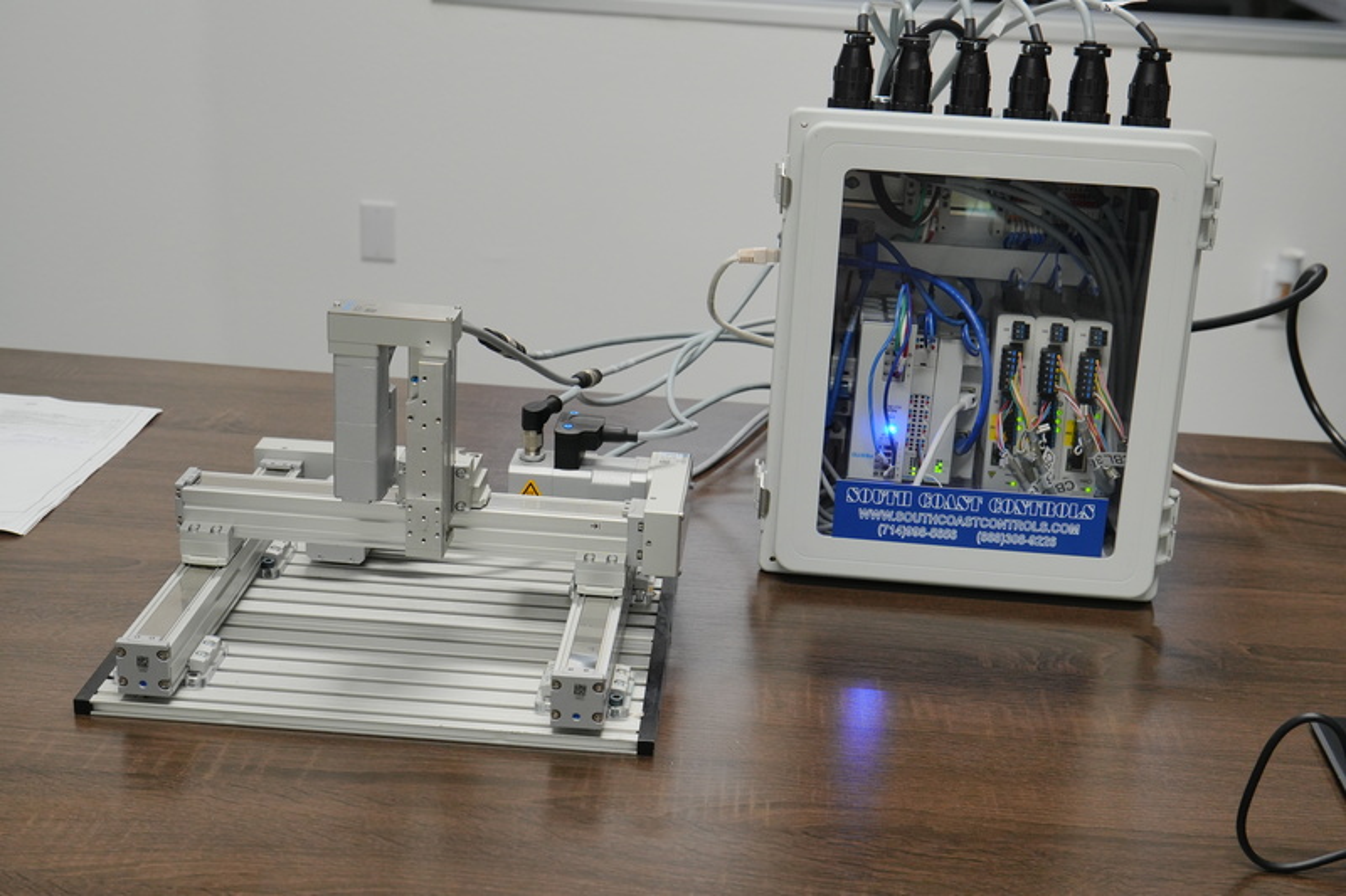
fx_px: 1626
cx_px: 673
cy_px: 448
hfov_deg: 45.0
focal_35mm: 44
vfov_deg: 30.8
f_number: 5
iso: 800
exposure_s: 1/60
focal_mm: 29
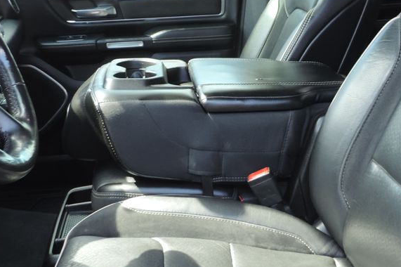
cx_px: 250
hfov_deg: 35.5
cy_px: 131
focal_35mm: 56
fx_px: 623
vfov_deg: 24.2
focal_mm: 4.3
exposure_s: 1/30
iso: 80
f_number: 3
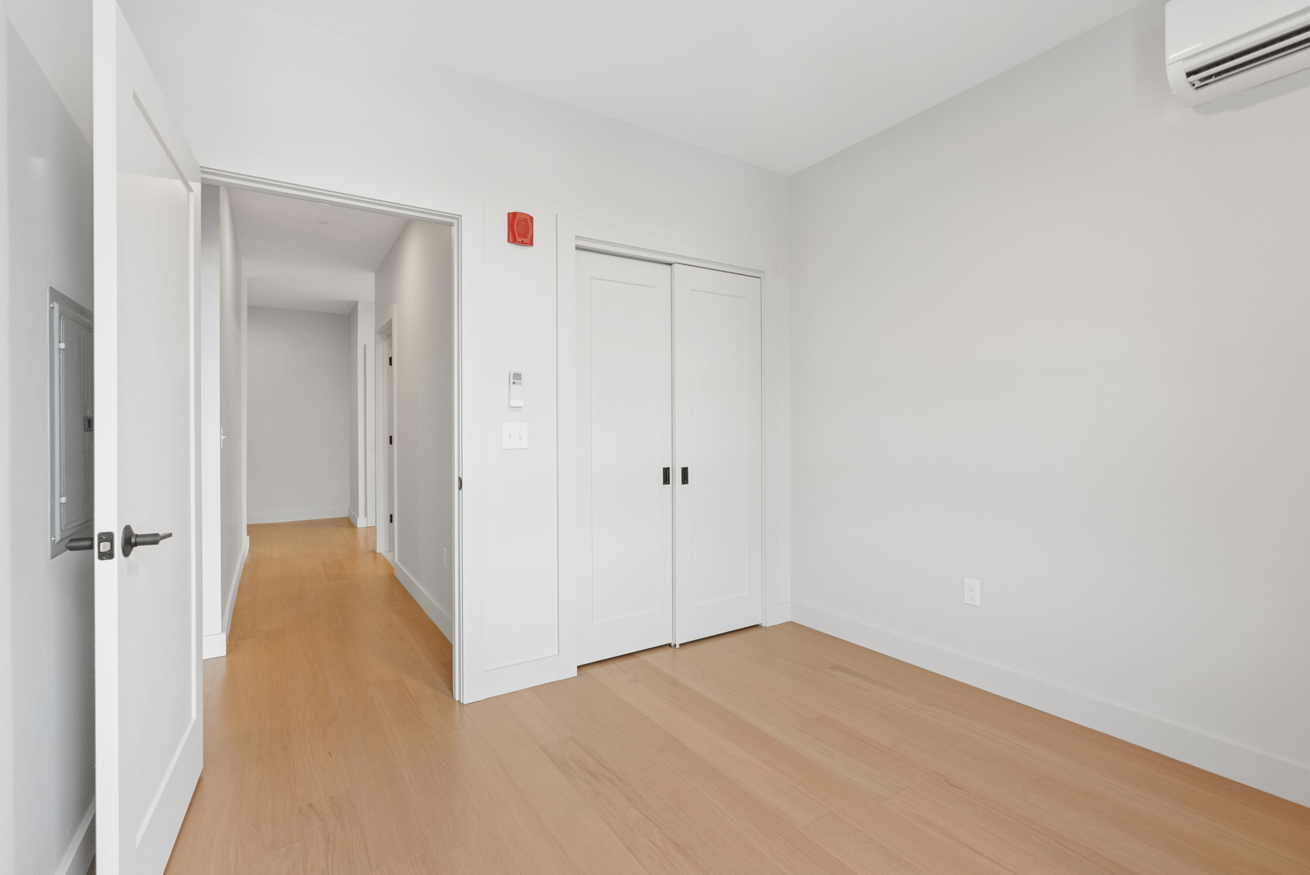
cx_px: 655
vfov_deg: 73.8
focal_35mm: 16
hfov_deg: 96.7
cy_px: 438
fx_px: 582
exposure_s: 1/10
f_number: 7.1
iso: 320
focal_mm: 16
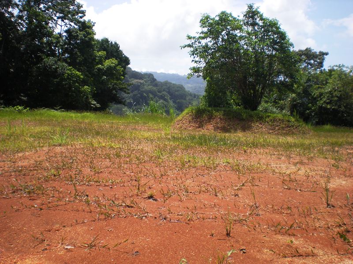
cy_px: 132
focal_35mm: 38
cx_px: 176
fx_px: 388
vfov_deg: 37.7
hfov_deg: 49.0
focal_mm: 6.3
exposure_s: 1/432
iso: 64
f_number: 4.6
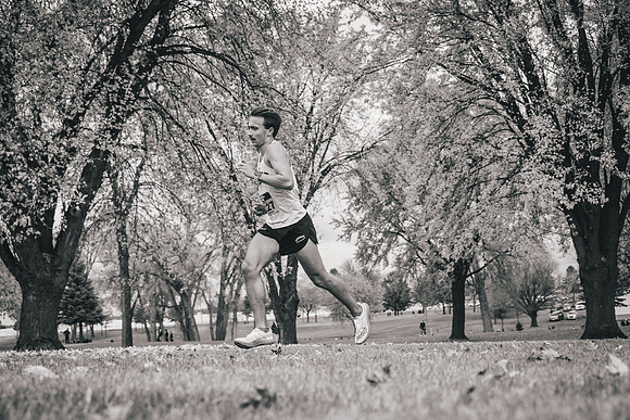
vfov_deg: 23.0
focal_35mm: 59
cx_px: 315
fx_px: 1034
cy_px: 210
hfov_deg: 33.9
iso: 400
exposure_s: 1/800
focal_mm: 59
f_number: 6.3
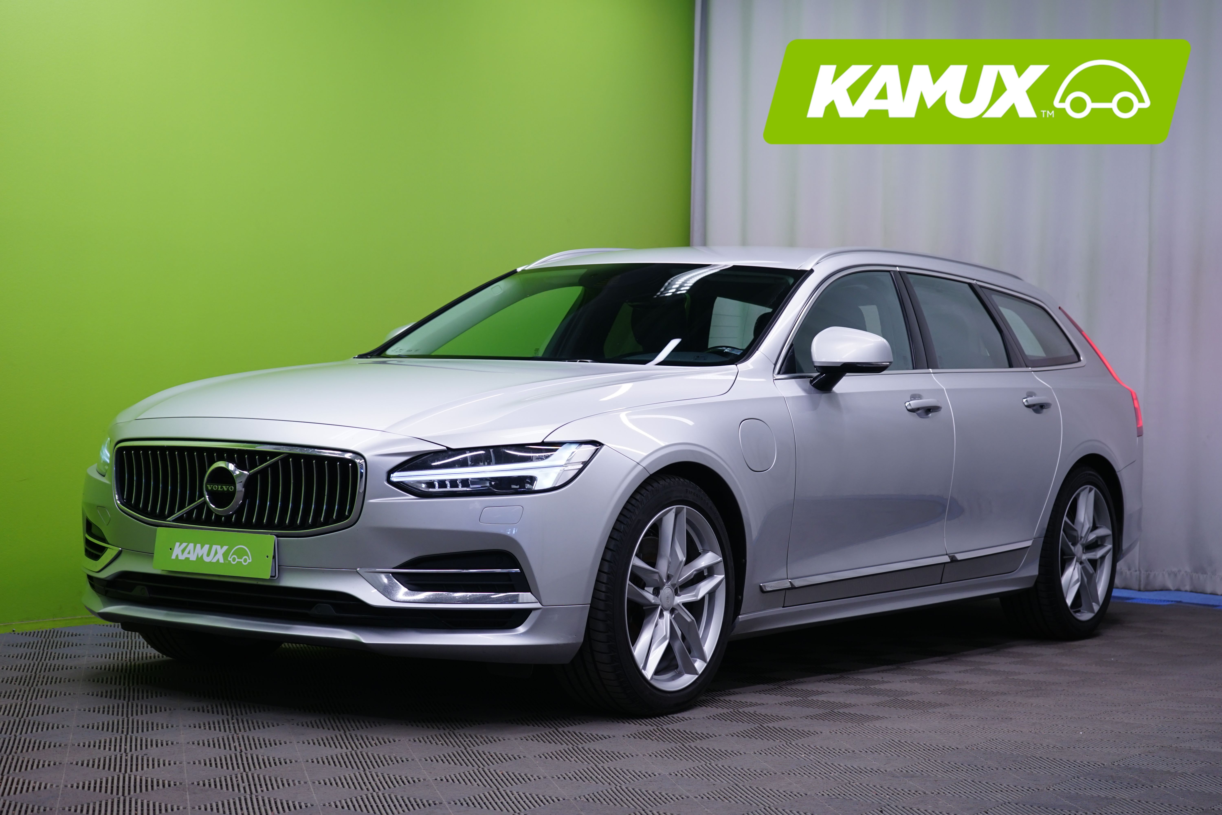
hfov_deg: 30.1
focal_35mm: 67
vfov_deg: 20.3
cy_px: 408
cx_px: 611
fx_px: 2274
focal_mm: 67
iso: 400
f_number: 5.6
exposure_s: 1/15
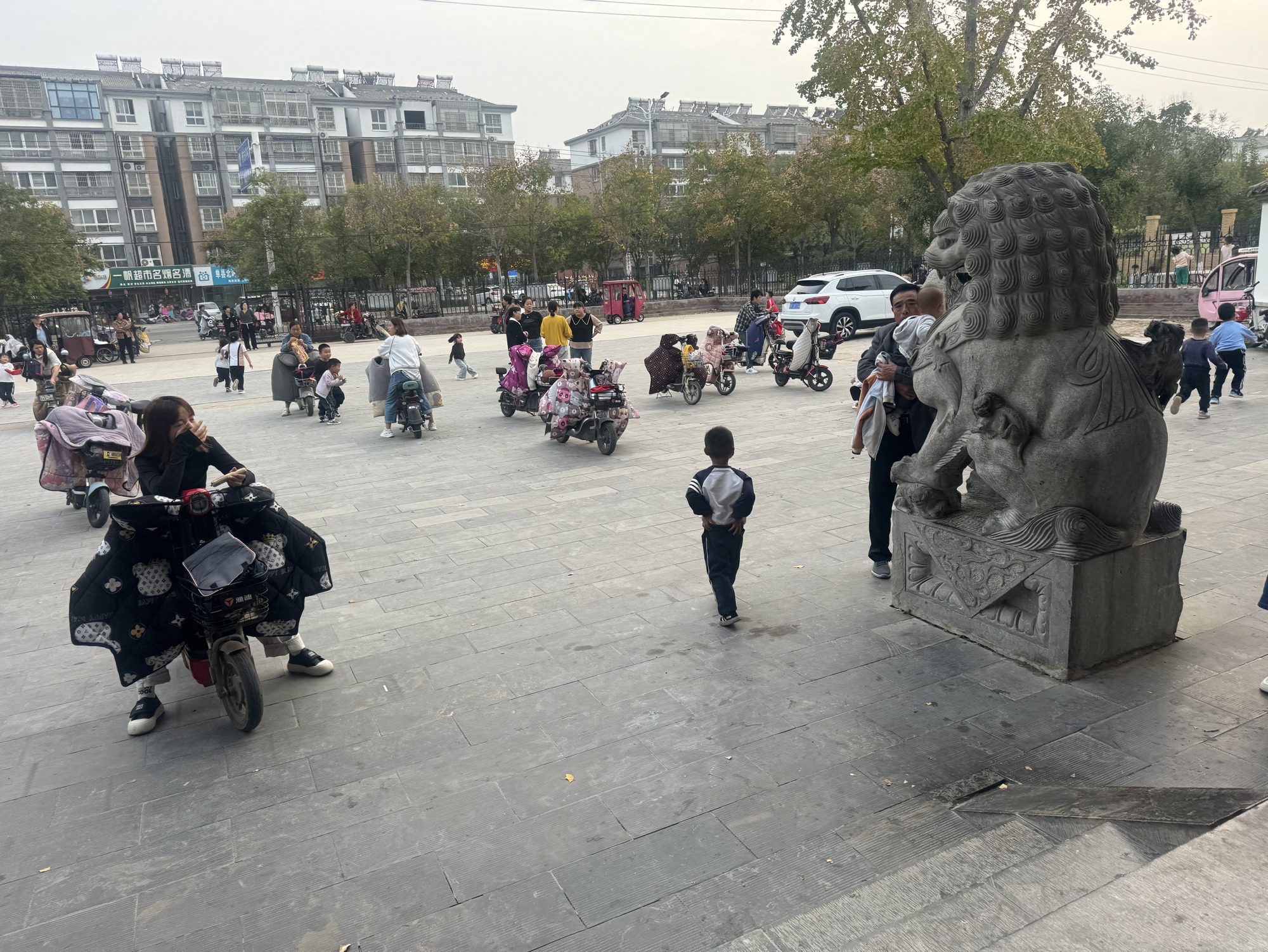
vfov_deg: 56.9
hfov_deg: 71.6
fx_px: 880
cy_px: 476
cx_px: 634
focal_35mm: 24
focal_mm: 6.76
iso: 80
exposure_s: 1/329
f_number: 1.78
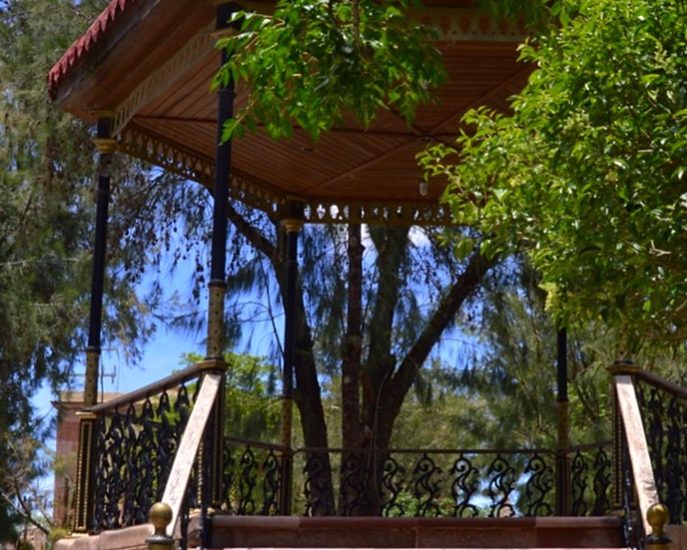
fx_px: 1221
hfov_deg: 31.3
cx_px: 432
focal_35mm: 60
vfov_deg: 25.2
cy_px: 358
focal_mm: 19
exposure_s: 1/50
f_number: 14
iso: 100
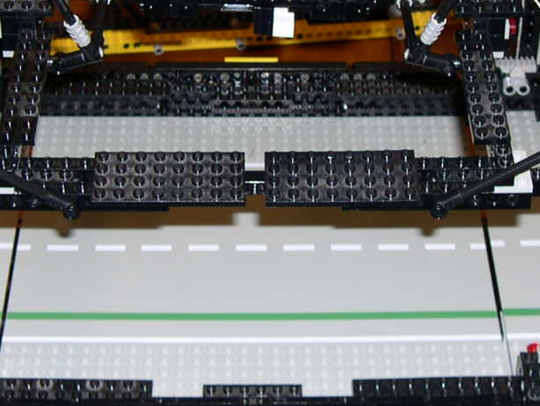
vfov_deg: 14.9
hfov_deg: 19.8
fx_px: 1545
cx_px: 281
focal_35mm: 99
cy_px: 74
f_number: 2.8
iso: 100
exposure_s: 1/60
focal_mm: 8
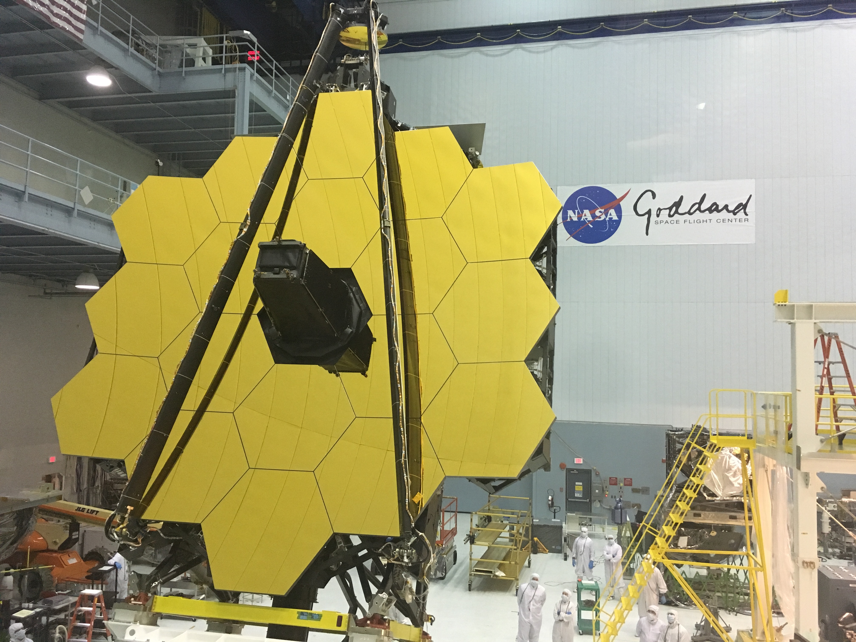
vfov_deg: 48.2
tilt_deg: +3.8
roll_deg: -1.0
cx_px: 428
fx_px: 717
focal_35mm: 29
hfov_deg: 61.7
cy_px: 321
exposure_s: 1/30
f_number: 2.2
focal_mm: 4.15
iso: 200
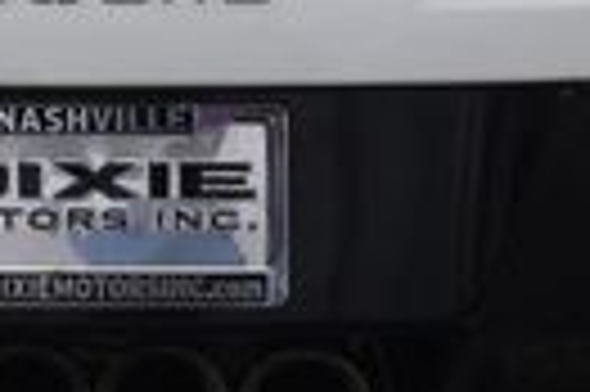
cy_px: -135
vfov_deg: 5.8
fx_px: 3830
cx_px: 90
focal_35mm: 234
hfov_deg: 8.8
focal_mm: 32
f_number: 14
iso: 100
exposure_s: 1/160
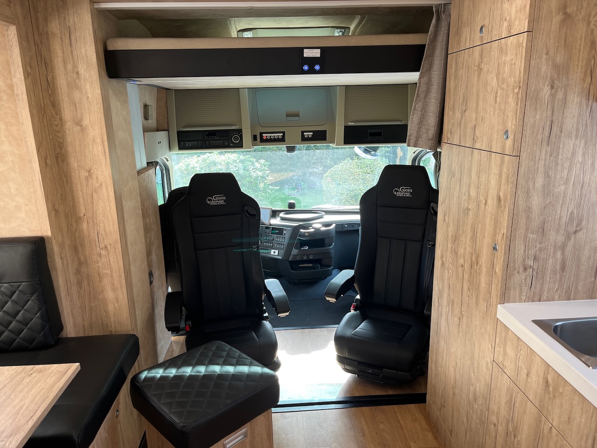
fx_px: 448
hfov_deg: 67.3
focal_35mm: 26
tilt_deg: -15.5
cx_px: 298
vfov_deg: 53.1
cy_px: 224
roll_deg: +0.6
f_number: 1.6
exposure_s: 1/121
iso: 100
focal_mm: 5.1
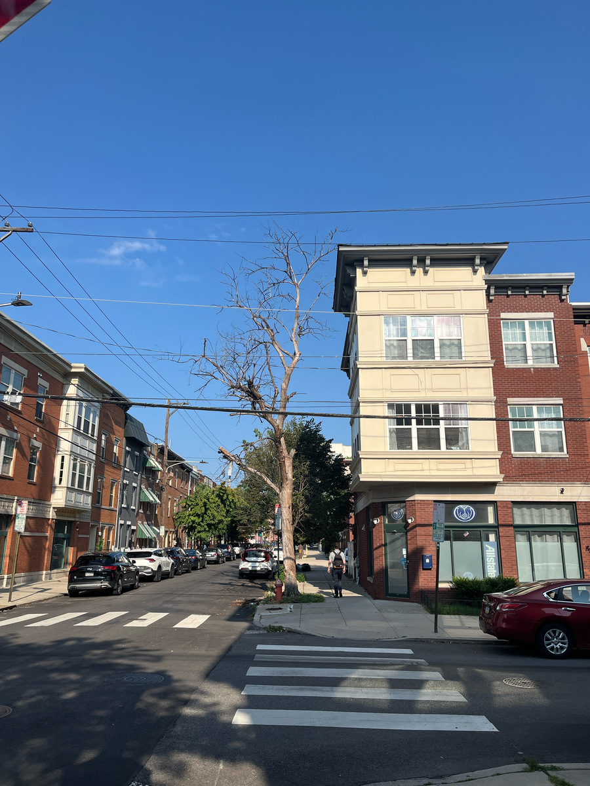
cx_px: 295
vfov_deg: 67.3
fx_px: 591
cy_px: 393
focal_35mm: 26
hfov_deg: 53.1
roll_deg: -1.5
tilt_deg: +13.4
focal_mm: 5.1
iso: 50
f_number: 1.6
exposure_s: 1/3745
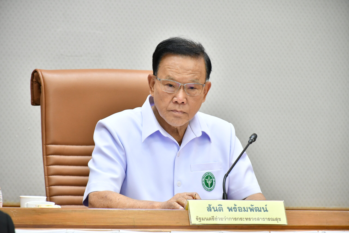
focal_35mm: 195
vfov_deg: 7.0
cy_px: 116
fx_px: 1890
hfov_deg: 10.5
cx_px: 174
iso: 2000
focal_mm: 130
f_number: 5.6
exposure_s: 1/125
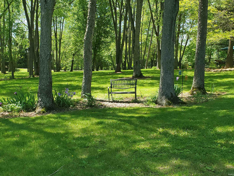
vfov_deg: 53.1
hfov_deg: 67.3
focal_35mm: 26
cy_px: 88
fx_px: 176
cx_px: 117
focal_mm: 4.3
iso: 50
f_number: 2.4
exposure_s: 1/333
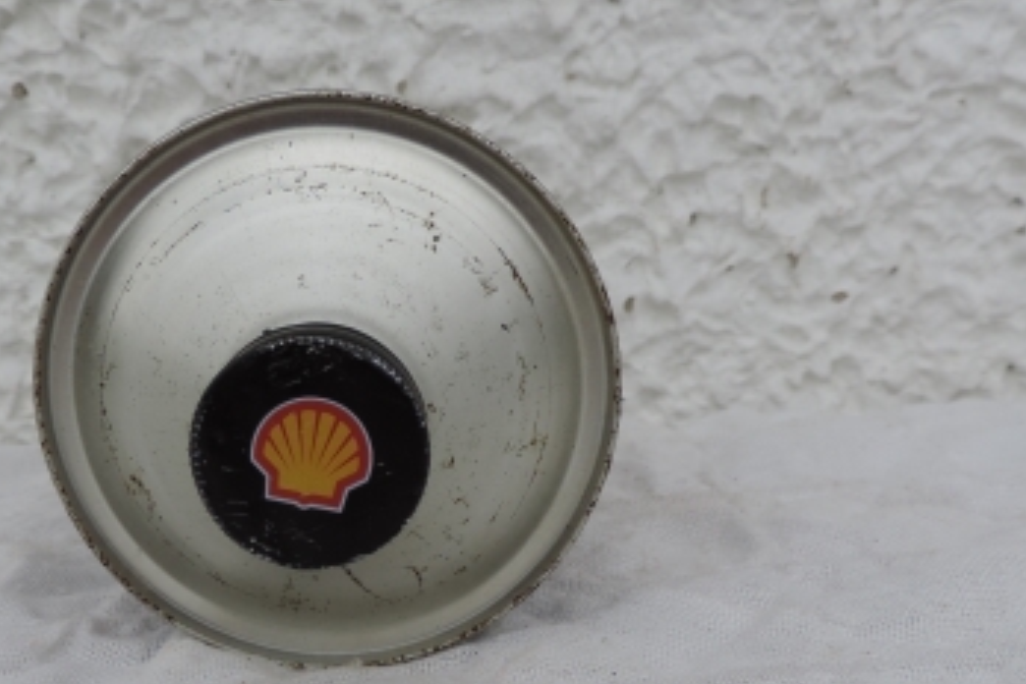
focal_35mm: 43
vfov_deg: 30.8
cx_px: 389
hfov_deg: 45.1
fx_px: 1225
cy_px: 489
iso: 80
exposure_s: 1/400
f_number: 3
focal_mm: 4.3
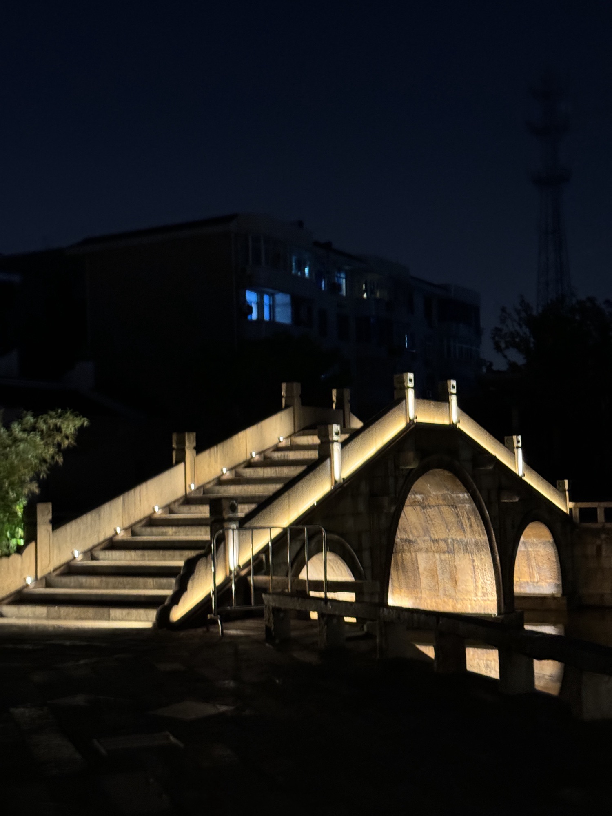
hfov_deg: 30.3
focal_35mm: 48
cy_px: 408
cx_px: 306
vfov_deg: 39.7
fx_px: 1131
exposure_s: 1/25
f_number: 1.78
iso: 640
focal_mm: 6.76
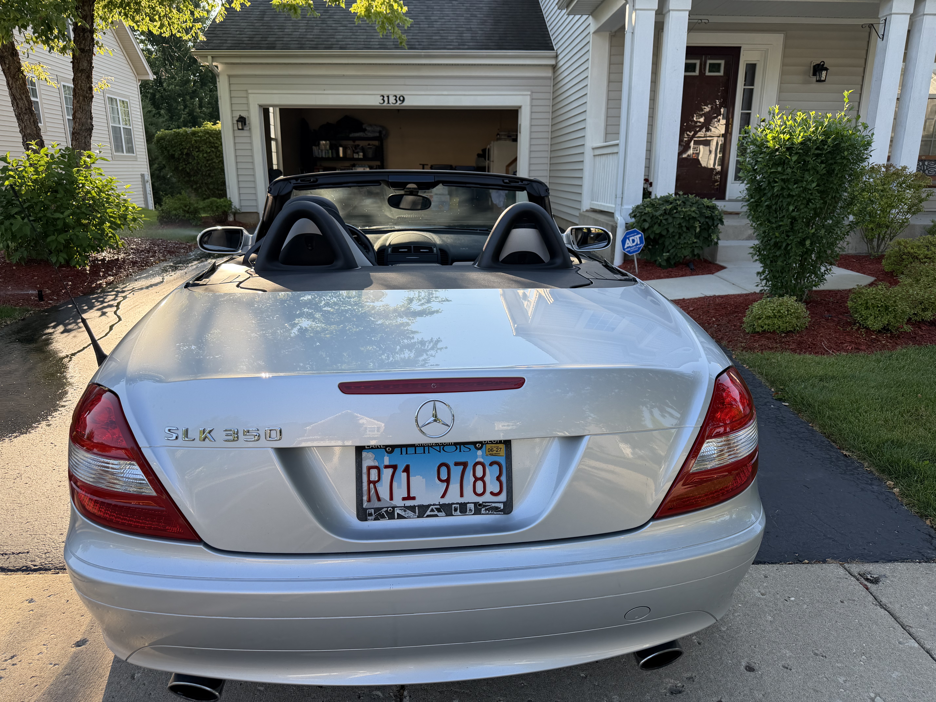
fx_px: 649
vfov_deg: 56.8
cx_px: 468
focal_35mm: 24
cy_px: 351
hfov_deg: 71.6
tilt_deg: -15.4
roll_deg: +0.0
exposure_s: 1/1046
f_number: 1.78
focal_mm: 6.76
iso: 80
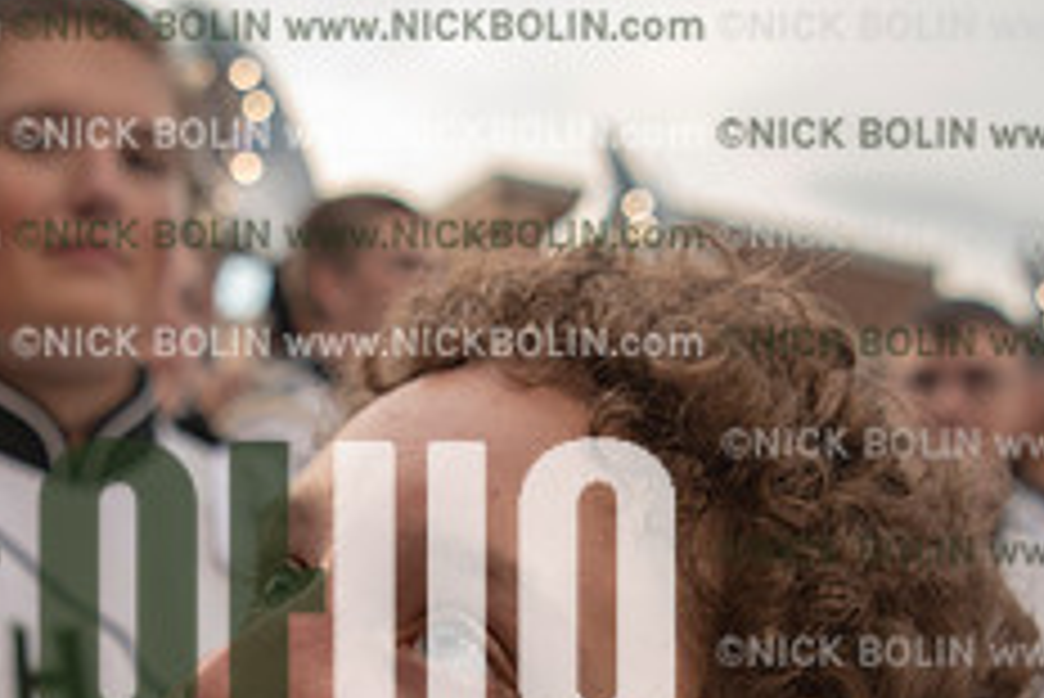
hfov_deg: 33.1
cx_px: 356
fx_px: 1741
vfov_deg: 22.0
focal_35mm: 60
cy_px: 655
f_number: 3.2
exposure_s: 1/125
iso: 800
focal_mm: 24
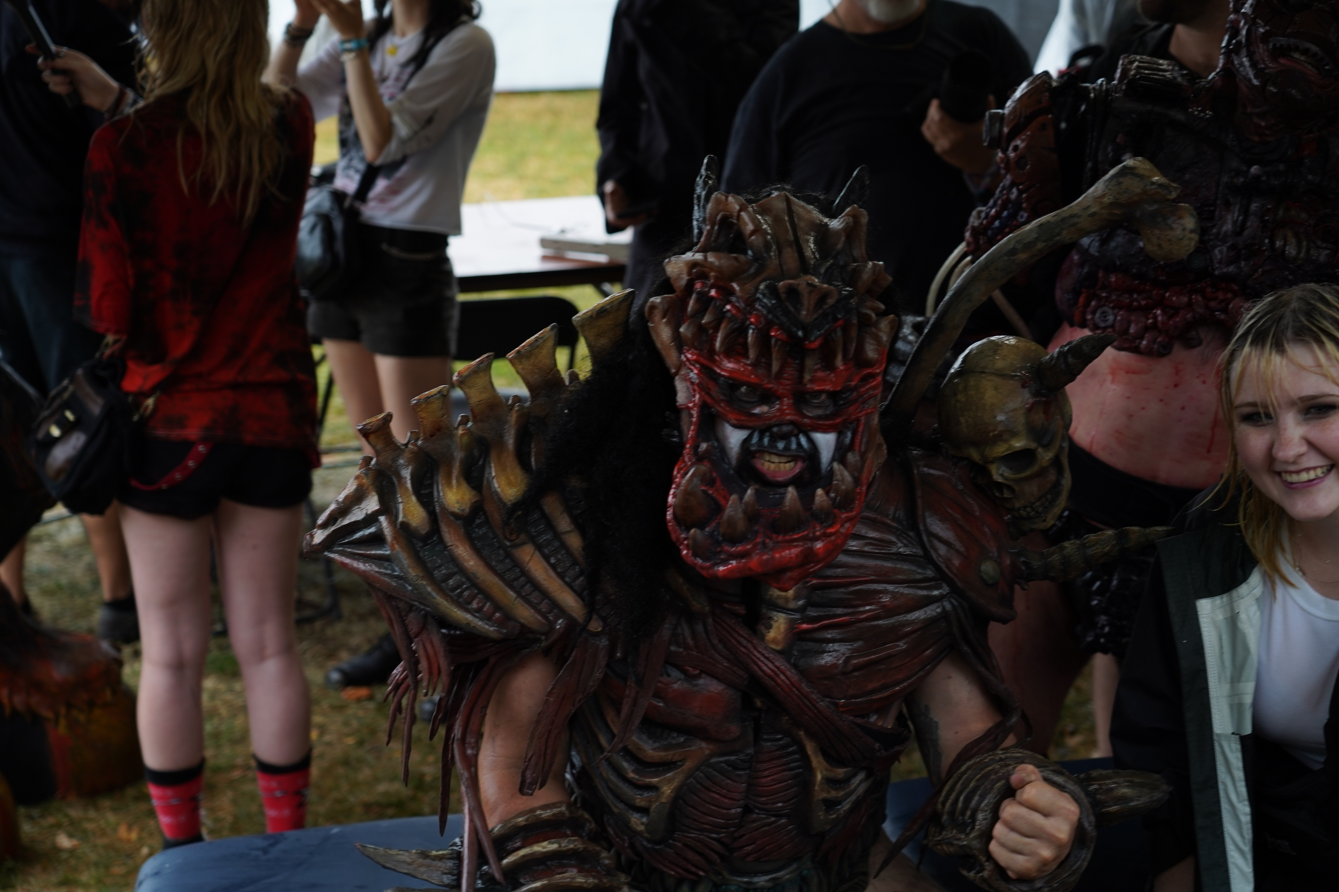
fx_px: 2343
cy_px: 446
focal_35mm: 63
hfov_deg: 31.9
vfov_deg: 21.6
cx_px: 670
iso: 250
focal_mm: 63
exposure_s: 1/80
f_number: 4
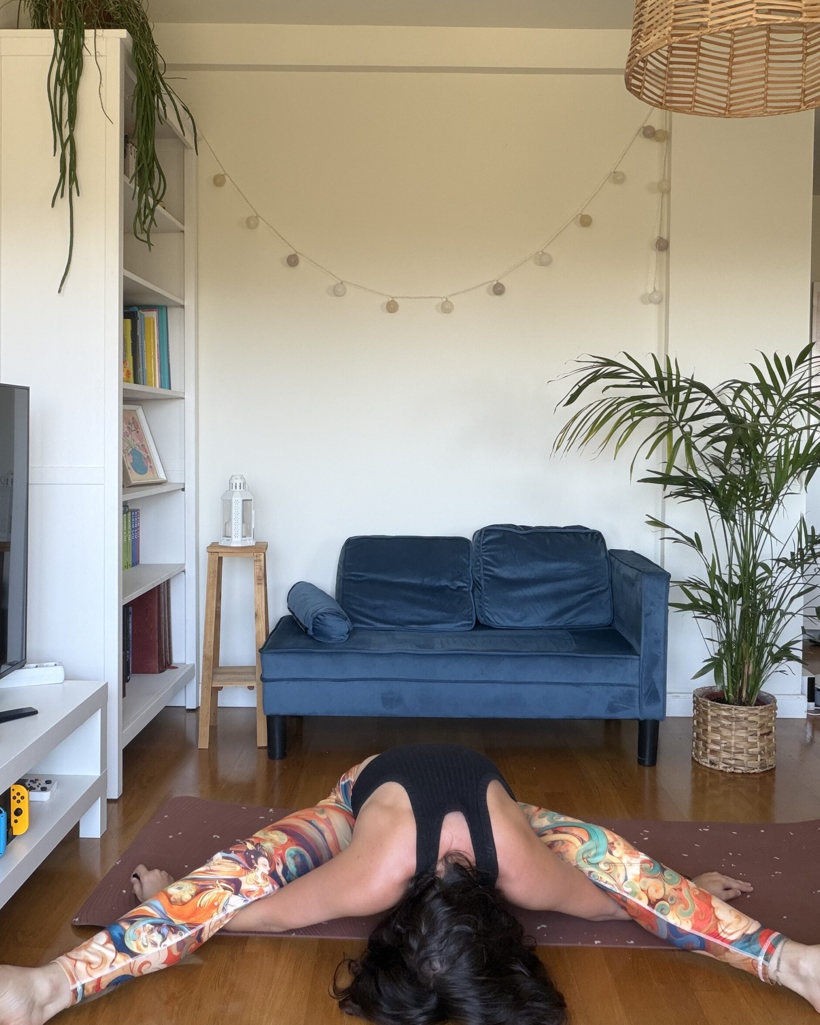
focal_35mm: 32
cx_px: 412
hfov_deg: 45.8
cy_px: 469
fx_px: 971
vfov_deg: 55.6
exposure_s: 1/60
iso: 80
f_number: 1.9
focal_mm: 2.71
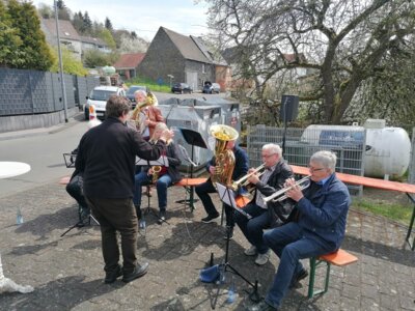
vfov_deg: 51.4
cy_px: 156
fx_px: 324
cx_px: 208
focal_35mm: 27
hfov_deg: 65.3
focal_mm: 4.75
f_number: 1.8
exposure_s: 1/947
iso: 50
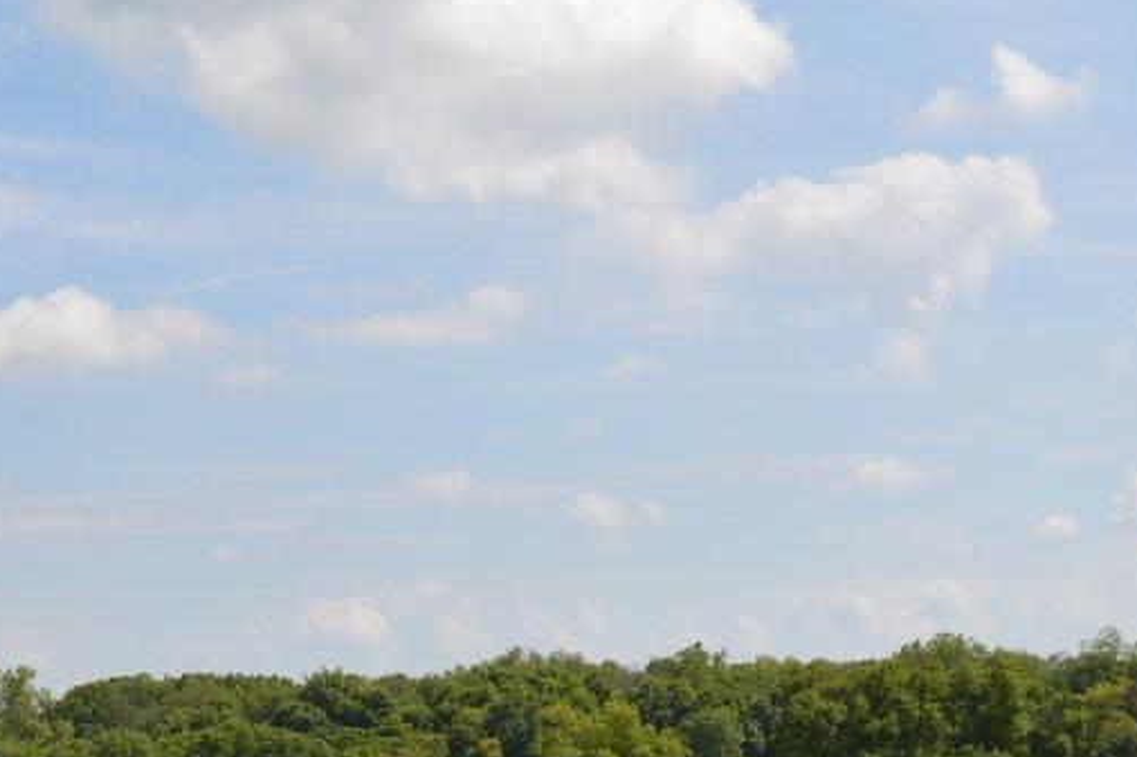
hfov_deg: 22.2
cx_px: 60
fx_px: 2810
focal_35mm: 89
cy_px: 813
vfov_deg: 15.0
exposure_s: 1/250
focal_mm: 26
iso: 100
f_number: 8
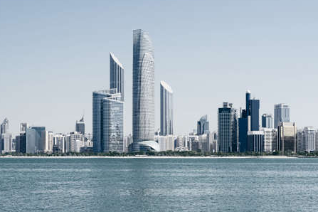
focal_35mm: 81
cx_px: 156
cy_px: 150
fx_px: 715
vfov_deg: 16.8
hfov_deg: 25.1
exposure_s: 1/250
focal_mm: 50
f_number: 16
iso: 100
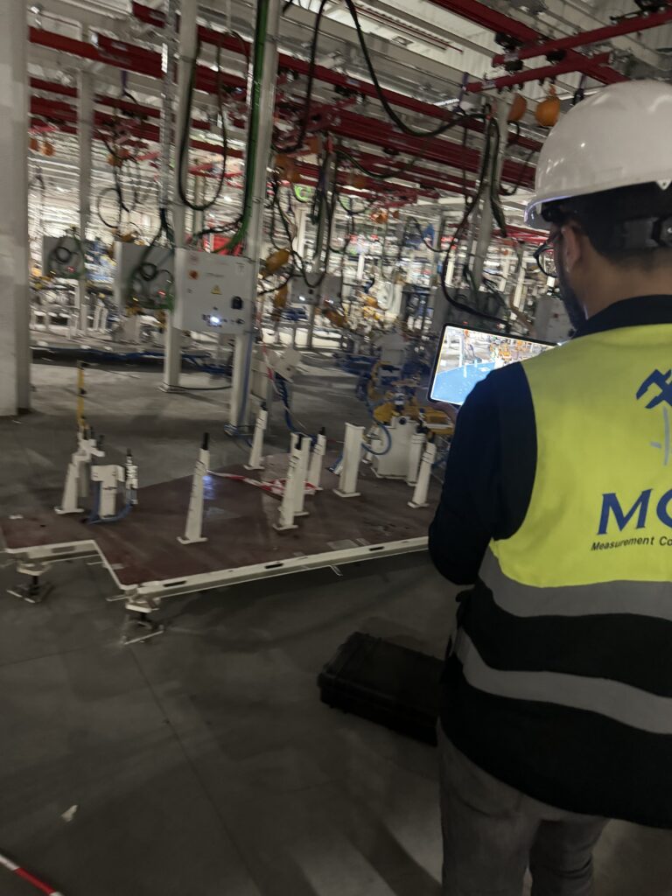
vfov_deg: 71.6
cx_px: 336
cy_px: 448
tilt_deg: -16.2
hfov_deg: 56.8
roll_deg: -8.1
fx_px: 621
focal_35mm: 24
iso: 1000
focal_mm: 6.76
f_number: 1.78
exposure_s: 1/34
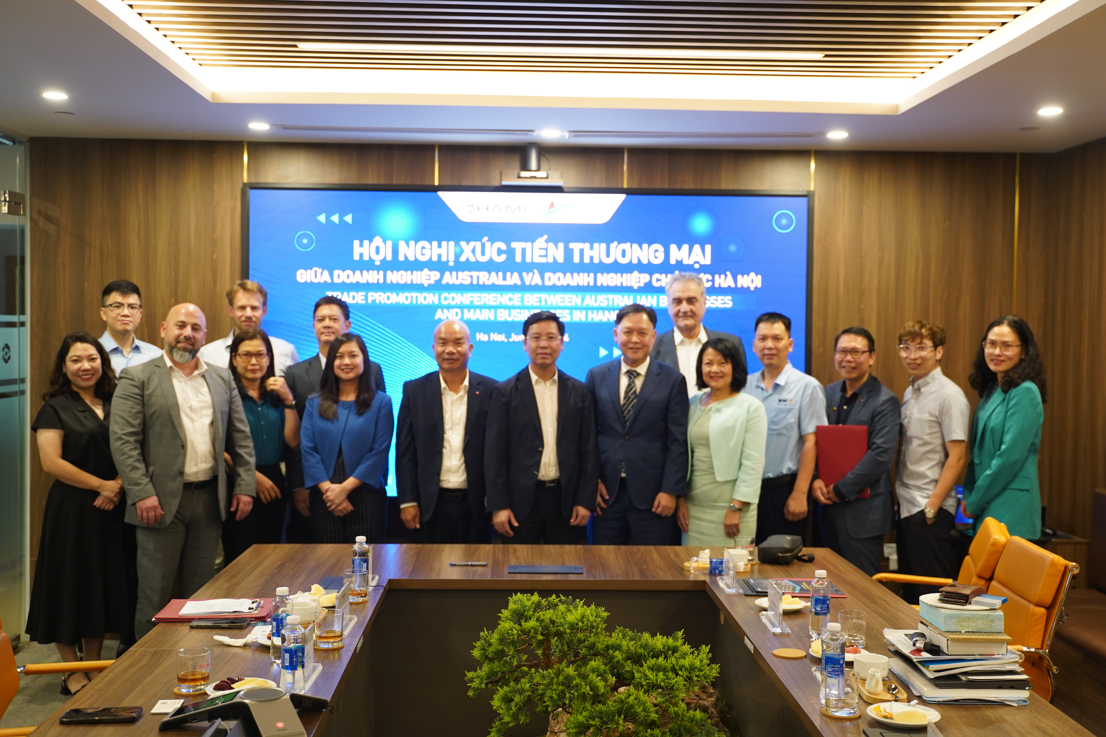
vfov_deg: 31.9
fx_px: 1290
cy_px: 368
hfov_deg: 46.4
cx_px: 553
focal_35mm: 42
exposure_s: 1/80
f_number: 2.8
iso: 1600
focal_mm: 42
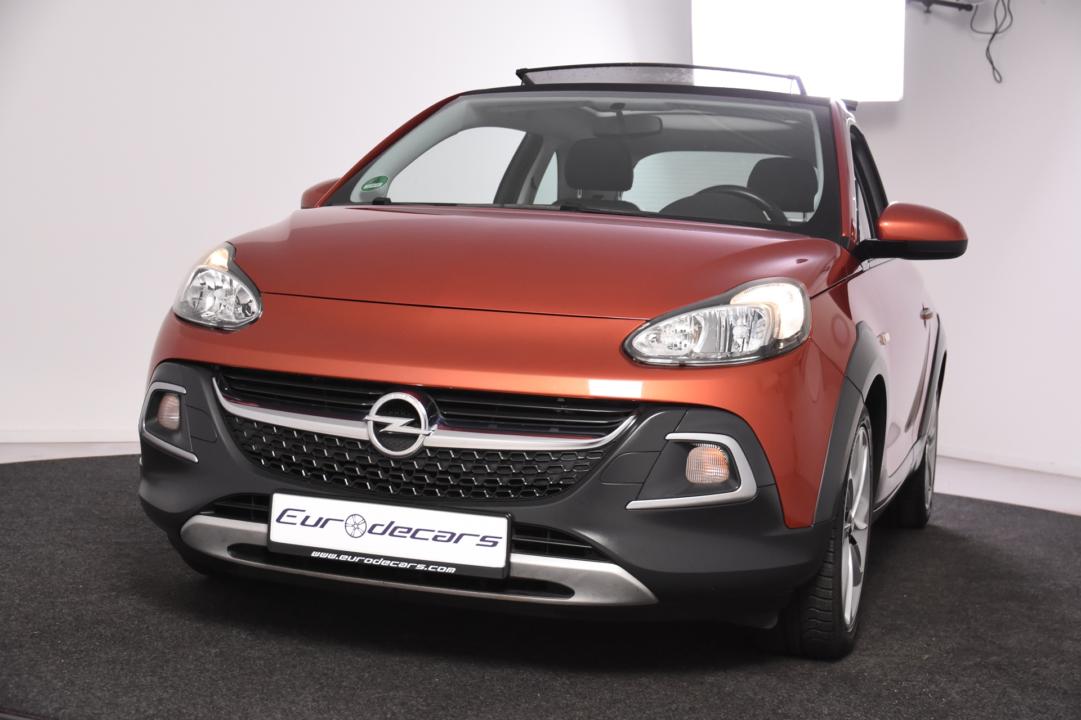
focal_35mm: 51
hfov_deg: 38.9
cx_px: 540
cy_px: 360
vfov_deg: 26.5
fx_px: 1531
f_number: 5
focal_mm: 34
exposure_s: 1/100
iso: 1600
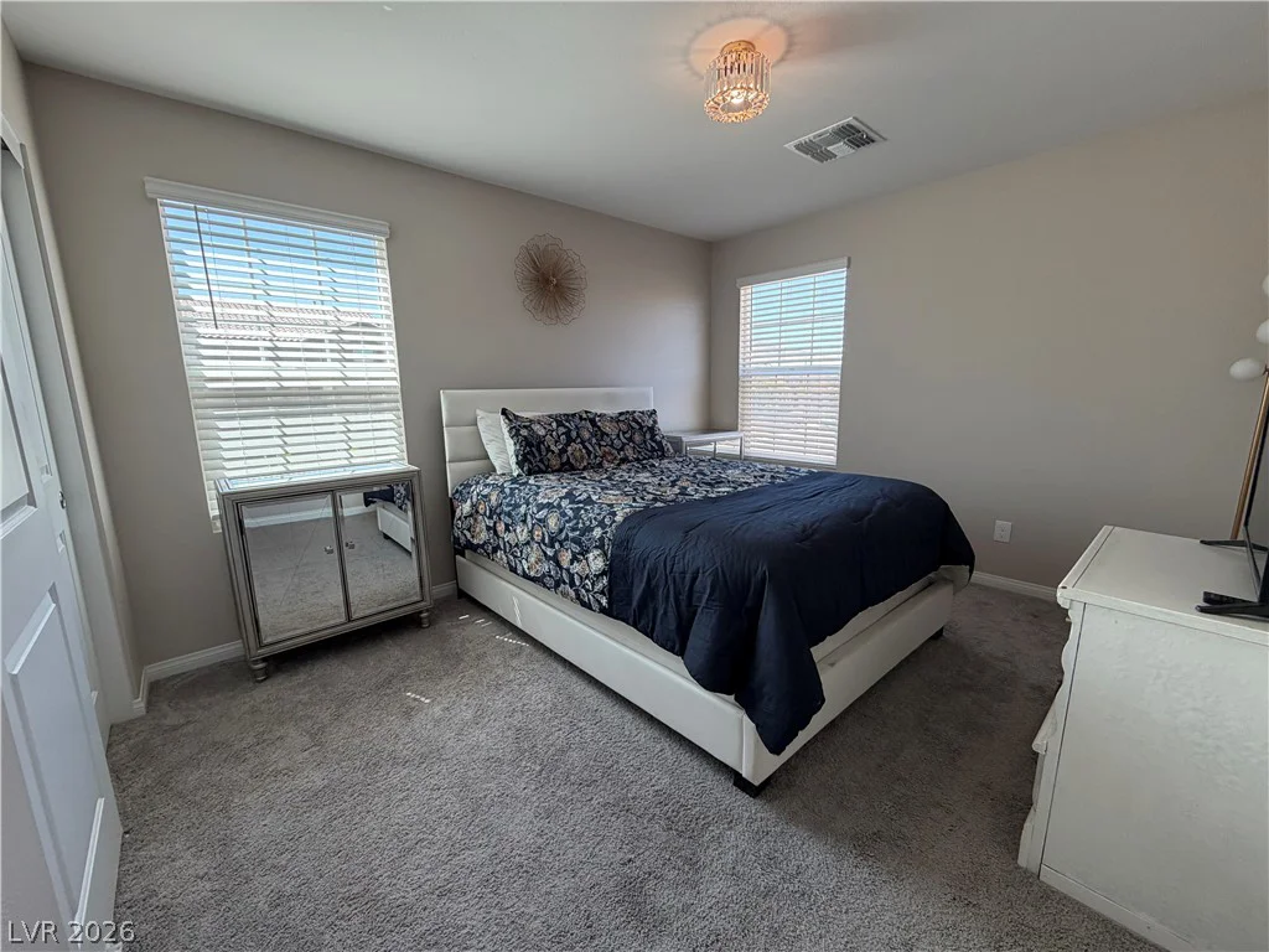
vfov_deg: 85.7
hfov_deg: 102.1
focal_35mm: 14
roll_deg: +1.5
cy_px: 476
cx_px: 634
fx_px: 513
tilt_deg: -9.8
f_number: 2.2
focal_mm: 2.22
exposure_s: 1/120
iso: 100
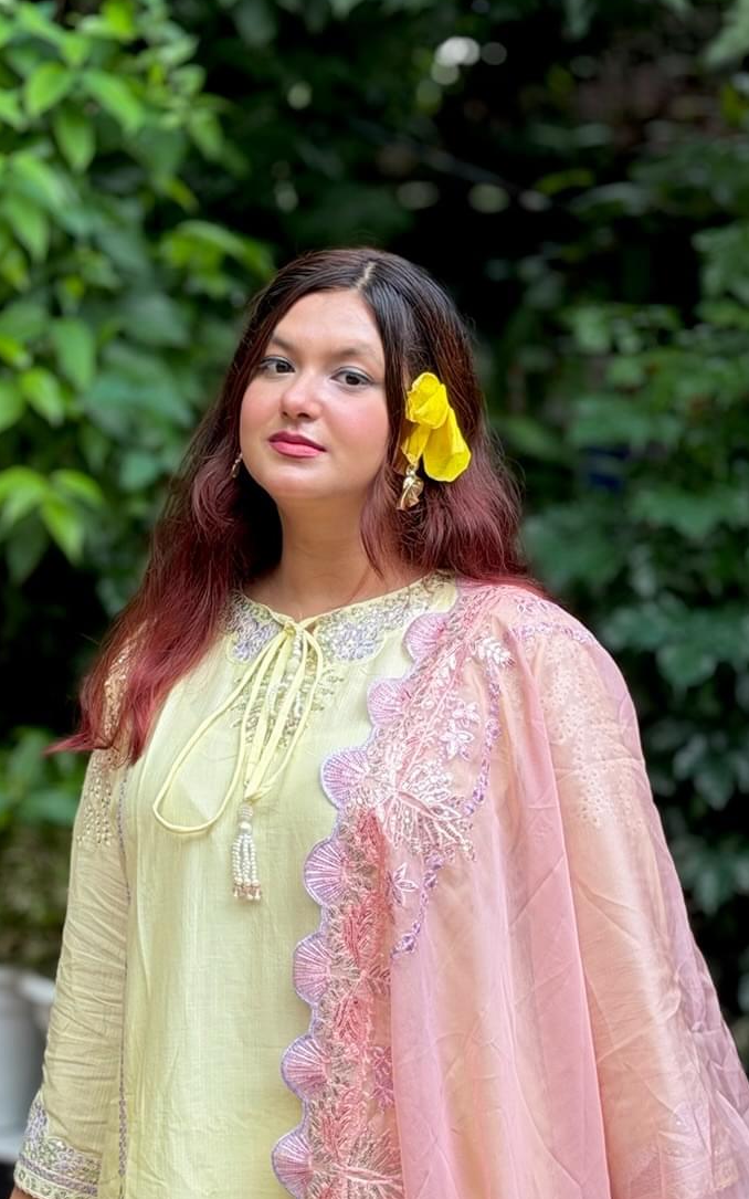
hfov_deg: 13.6
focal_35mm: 96
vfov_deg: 21.6
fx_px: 3136
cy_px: 746
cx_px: 367
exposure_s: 1/249
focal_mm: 6.76
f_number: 1.78
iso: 64
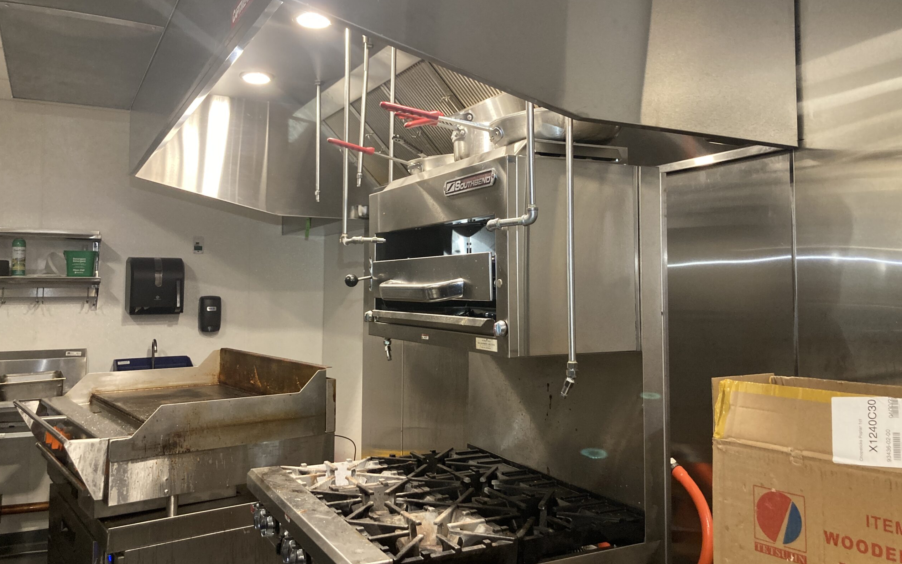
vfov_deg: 41.8
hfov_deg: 62.9
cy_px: 259
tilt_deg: +2.5
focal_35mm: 30
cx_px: 452
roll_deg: -0.5
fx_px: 737
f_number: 1.8
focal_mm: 3.99
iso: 250
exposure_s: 1/60
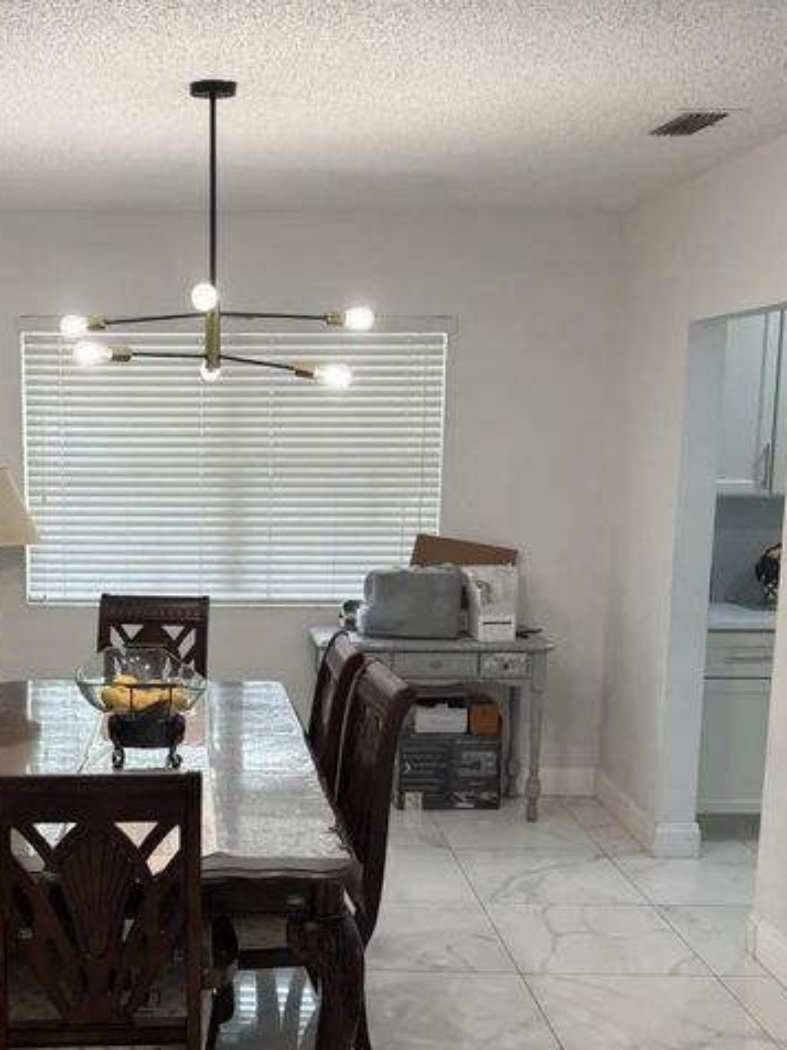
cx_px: 196
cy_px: 619
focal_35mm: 43
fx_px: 1303
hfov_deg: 32.9
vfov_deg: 43.7
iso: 160
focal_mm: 6.76
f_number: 1.78
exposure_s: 1/120
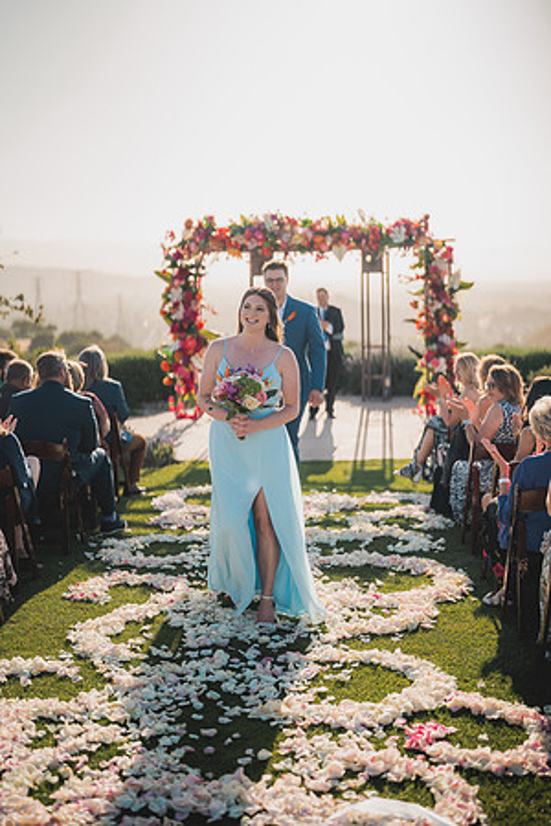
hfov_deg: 27.0
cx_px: 276
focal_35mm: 50
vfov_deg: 39.6
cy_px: 413
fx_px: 1148
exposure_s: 1/8000
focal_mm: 50
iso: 100
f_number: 1.2
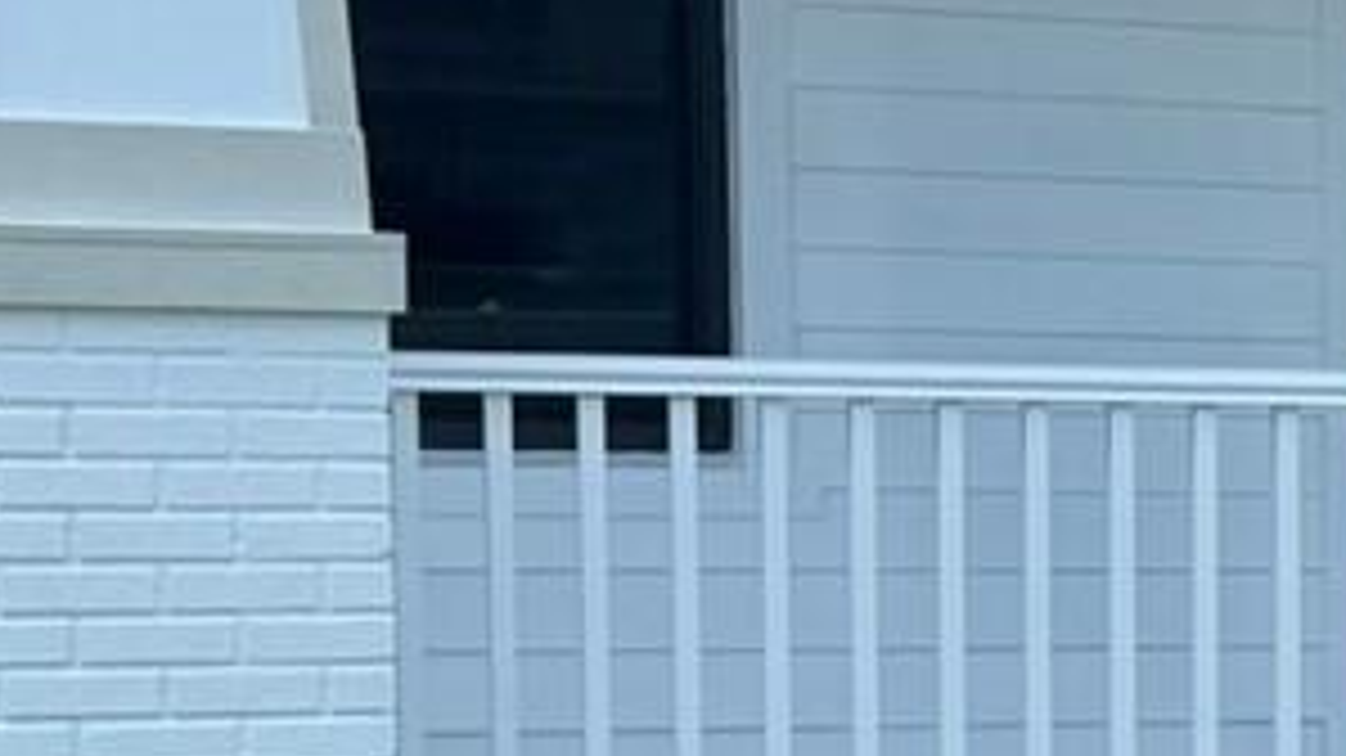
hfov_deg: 13.5
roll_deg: -2.1
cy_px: 810
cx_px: 2566
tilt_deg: -6.6
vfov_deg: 8.6
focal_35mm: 140
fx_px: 4995
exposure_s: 1/2252
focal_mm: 6.76
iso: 80
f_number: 1.78
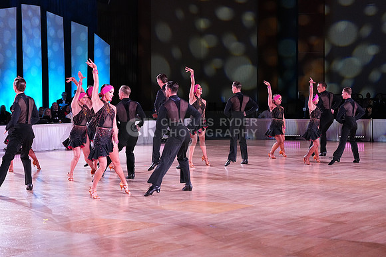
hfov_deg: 26.6
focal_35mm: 76
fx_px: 815
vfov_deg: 18.0
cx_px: 193
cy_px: 128
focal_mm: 76
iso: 5000
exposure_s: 1/320
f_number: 4.5
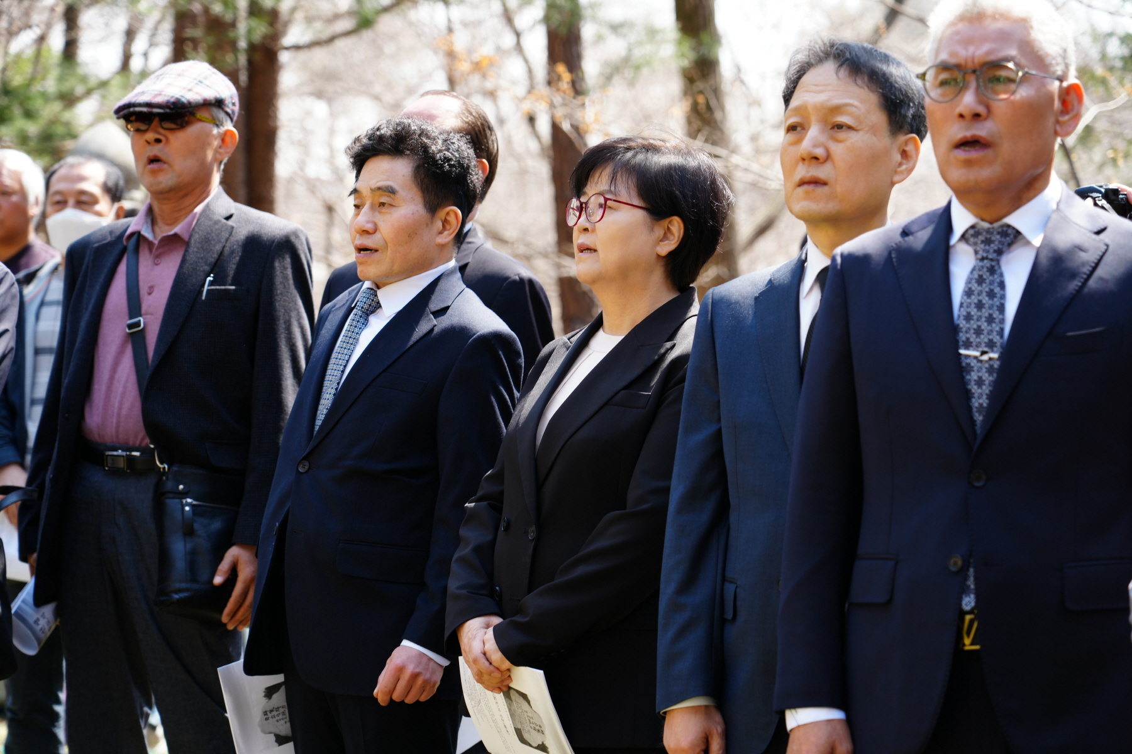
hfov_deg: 19.5
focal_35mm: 105
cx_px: 566
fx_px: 3301
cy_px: 377
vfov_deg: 13.0
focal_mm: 105
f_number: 5
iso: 200
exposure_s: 1/125
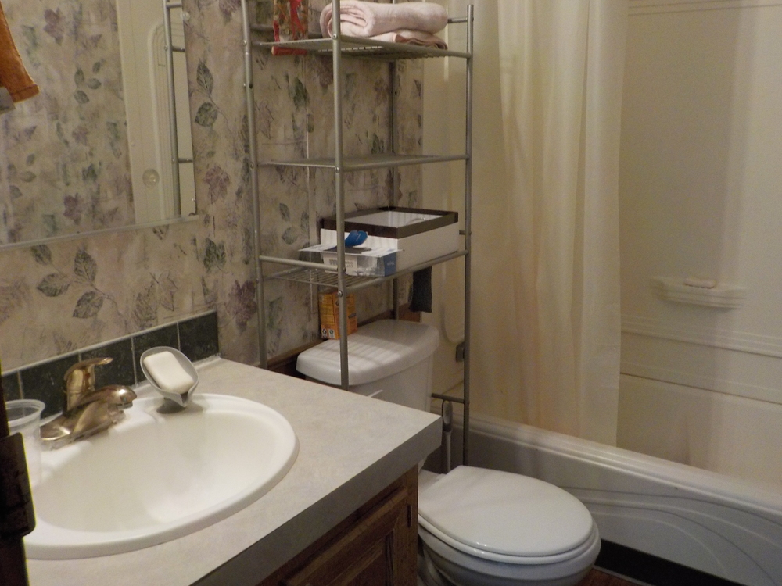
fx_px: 678
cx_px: 391
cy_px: 293
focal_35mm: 30
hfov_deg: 60.0
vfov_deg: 46.8
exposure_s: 1/25
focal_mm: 4.1
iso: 400
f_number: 3.3
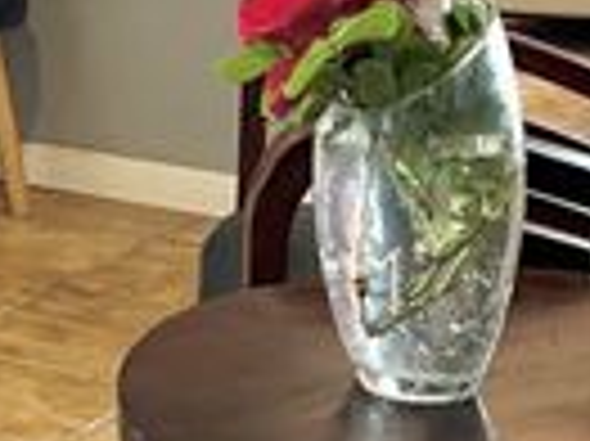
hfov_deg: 13.6
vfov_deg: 10.0
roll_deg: +0.6
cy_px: -338
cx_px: -191
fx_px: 2384
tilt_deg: -2.1
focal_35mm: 140
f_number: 1.5
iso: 160
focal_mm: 5.7
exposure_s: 1/50
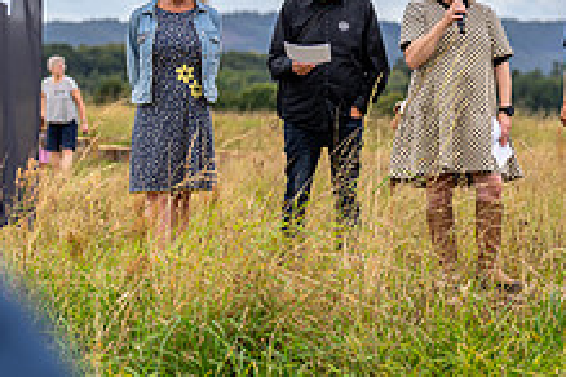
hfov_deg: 10.2
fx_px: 3160
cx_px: 375
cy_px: 79
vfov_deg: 6.8
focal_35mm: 201
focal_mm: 76
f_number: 2.8
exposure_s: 1/800
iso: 80
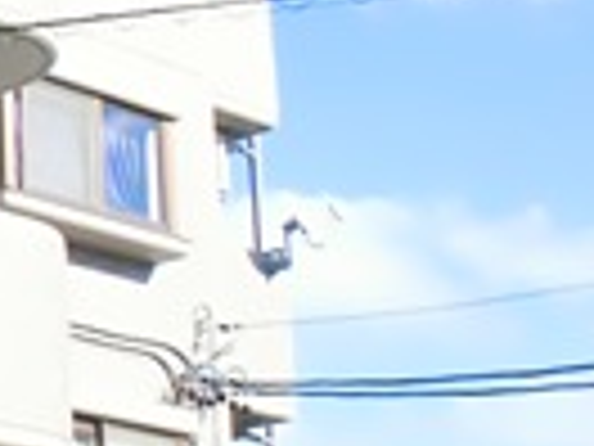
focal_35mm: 116
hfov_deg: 14.8
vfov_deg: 12.8
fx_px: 1991
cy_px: 293
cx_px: -482
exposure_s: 1/1000
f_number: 3
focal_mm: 4.24
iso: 125
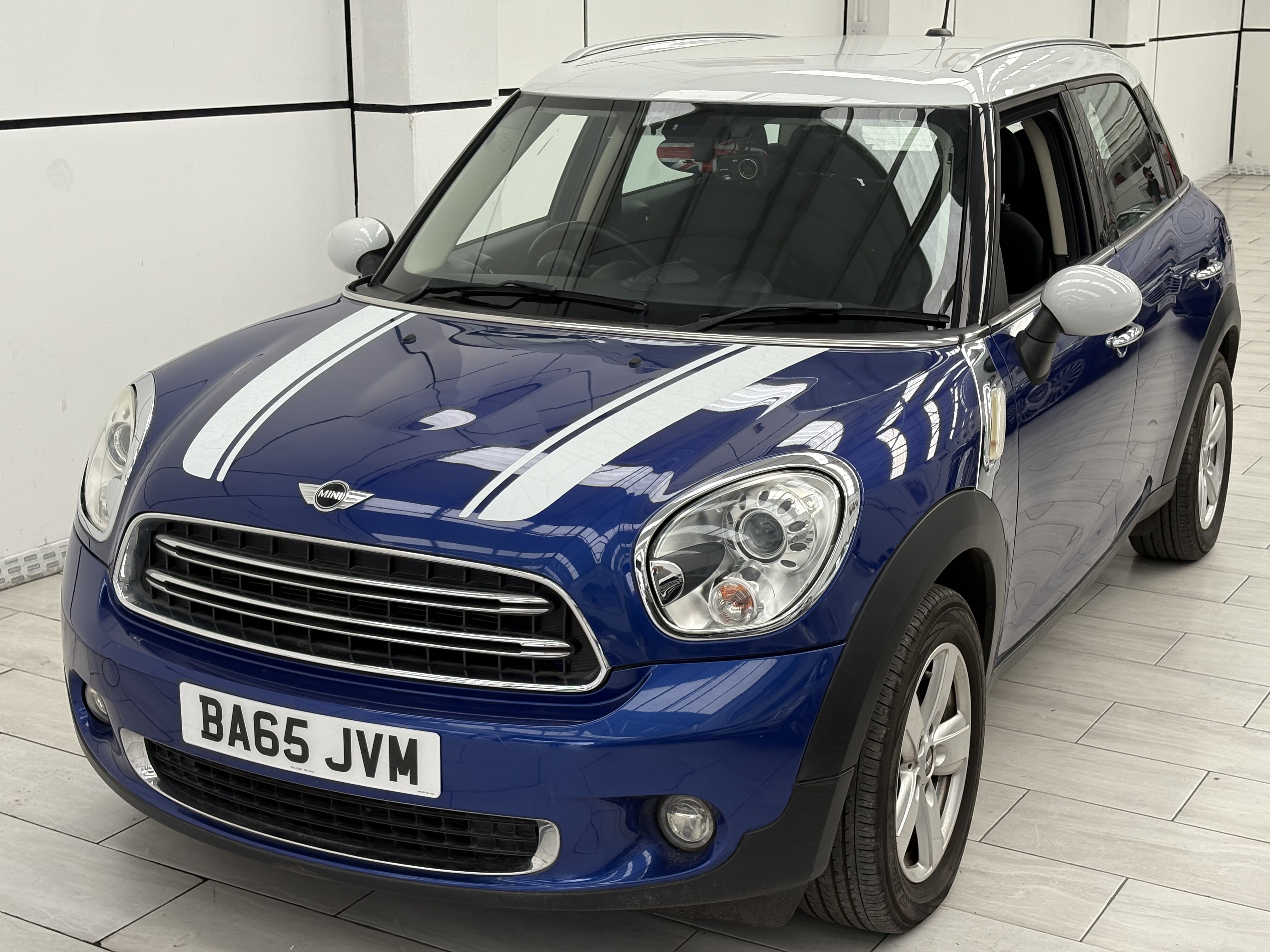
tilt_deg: -14.7
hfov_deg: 36.8
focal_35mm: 52
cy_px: 476
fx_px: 1908
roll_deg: -0.3
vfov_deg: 28.0
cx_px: 635
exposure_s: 1/234
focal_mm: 5.96
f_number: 1.6
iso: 40
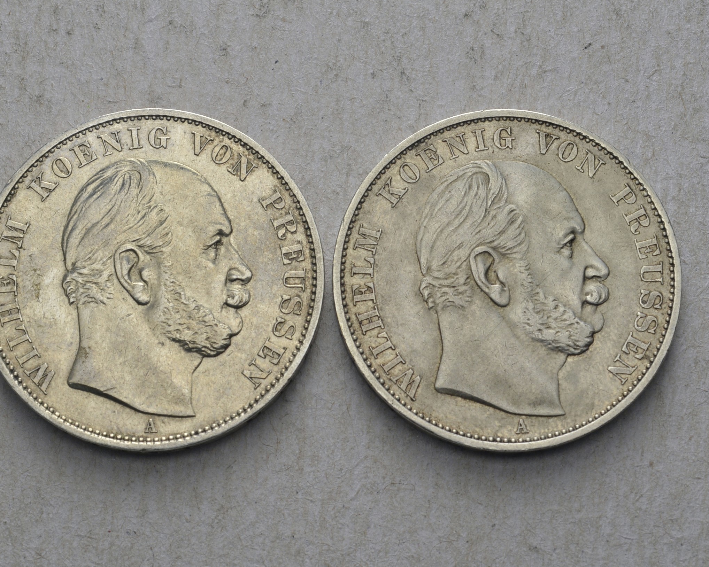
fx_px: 1963
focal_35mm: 94
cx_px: 345
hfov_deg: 20.5
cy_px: 284
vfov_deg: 16.4
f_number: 14
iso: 400
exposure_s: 1/250
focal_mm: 55
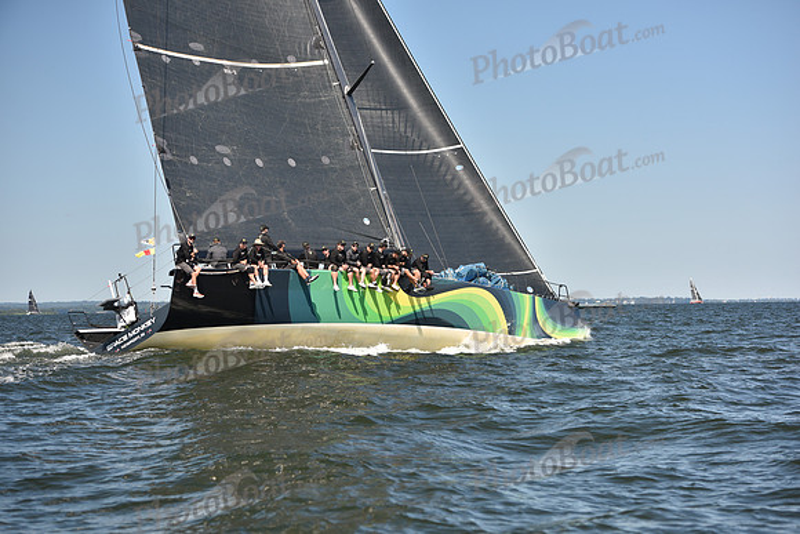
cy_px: 267
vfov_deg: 16.7
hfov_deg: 24.8
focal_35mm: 82
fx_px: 1823
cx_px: 400
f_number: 4.5
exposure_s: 1/800
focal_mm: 82
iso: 250
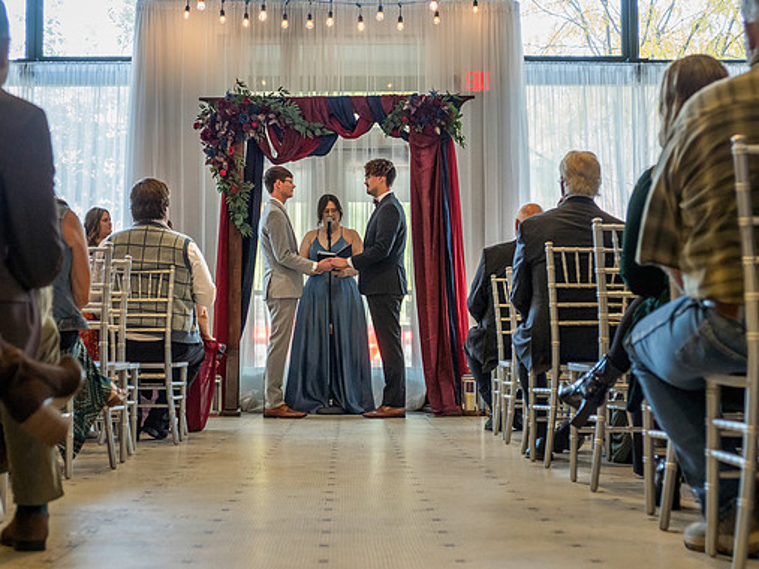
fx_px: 965
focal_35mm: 44
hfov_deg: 42.9
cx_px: 332
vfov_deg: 32.9
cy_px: 282
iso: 1250
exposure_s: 1/200
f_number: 2.8
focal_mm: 40
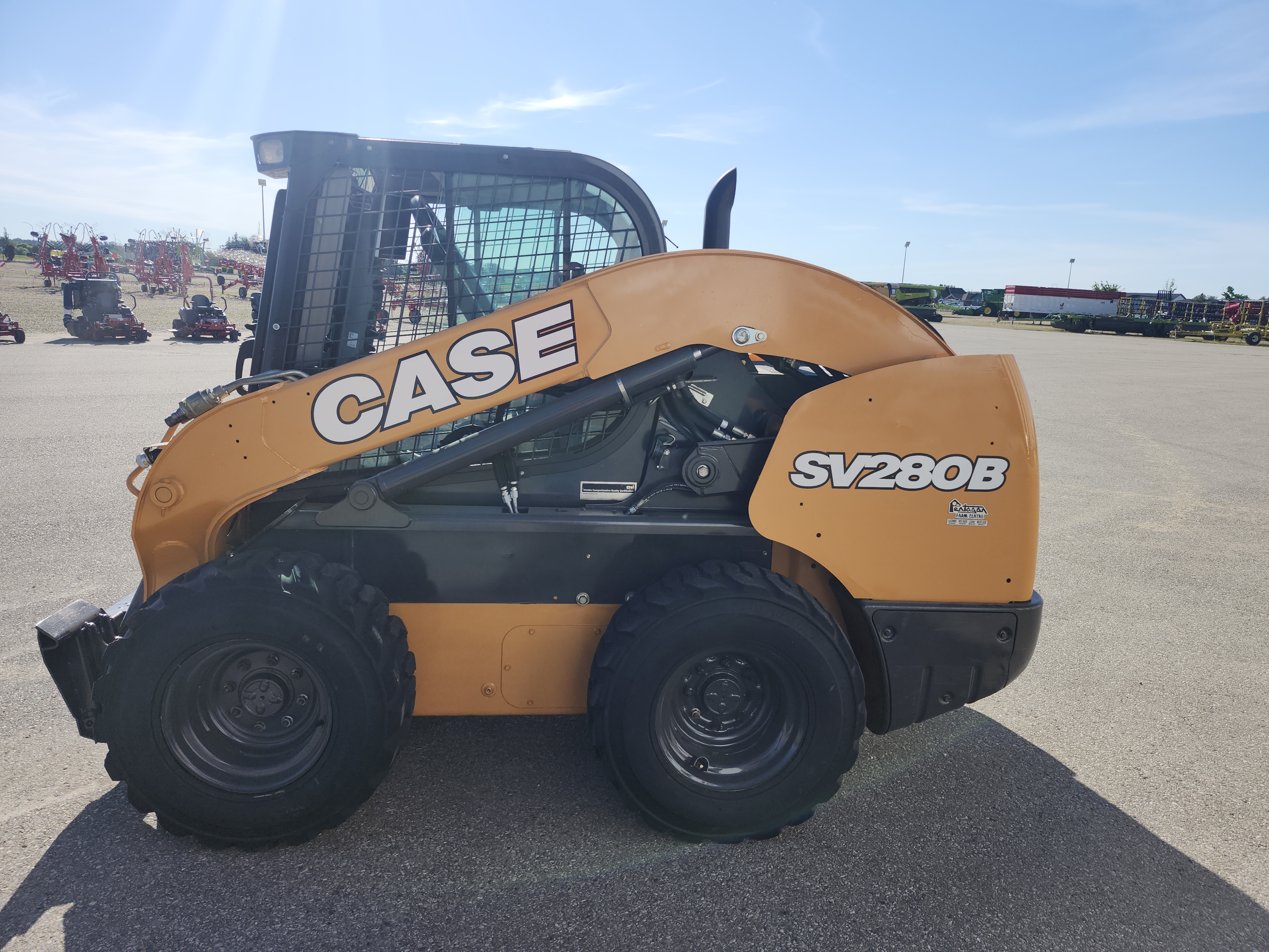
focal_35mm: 23
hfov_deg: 73.9
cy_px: 476
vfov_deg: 58.9
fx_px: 843
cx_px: 634
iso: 25
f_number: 1.8
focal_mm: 5.54
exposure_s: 1/1894
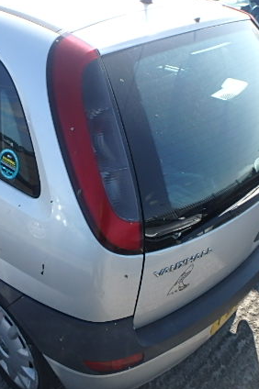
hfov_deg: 38.7
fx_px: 357
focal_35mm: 33
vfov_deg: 57.2
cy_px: 181
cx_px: 61
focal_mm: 3.7
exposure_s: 1/500
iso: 125
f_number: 3.5
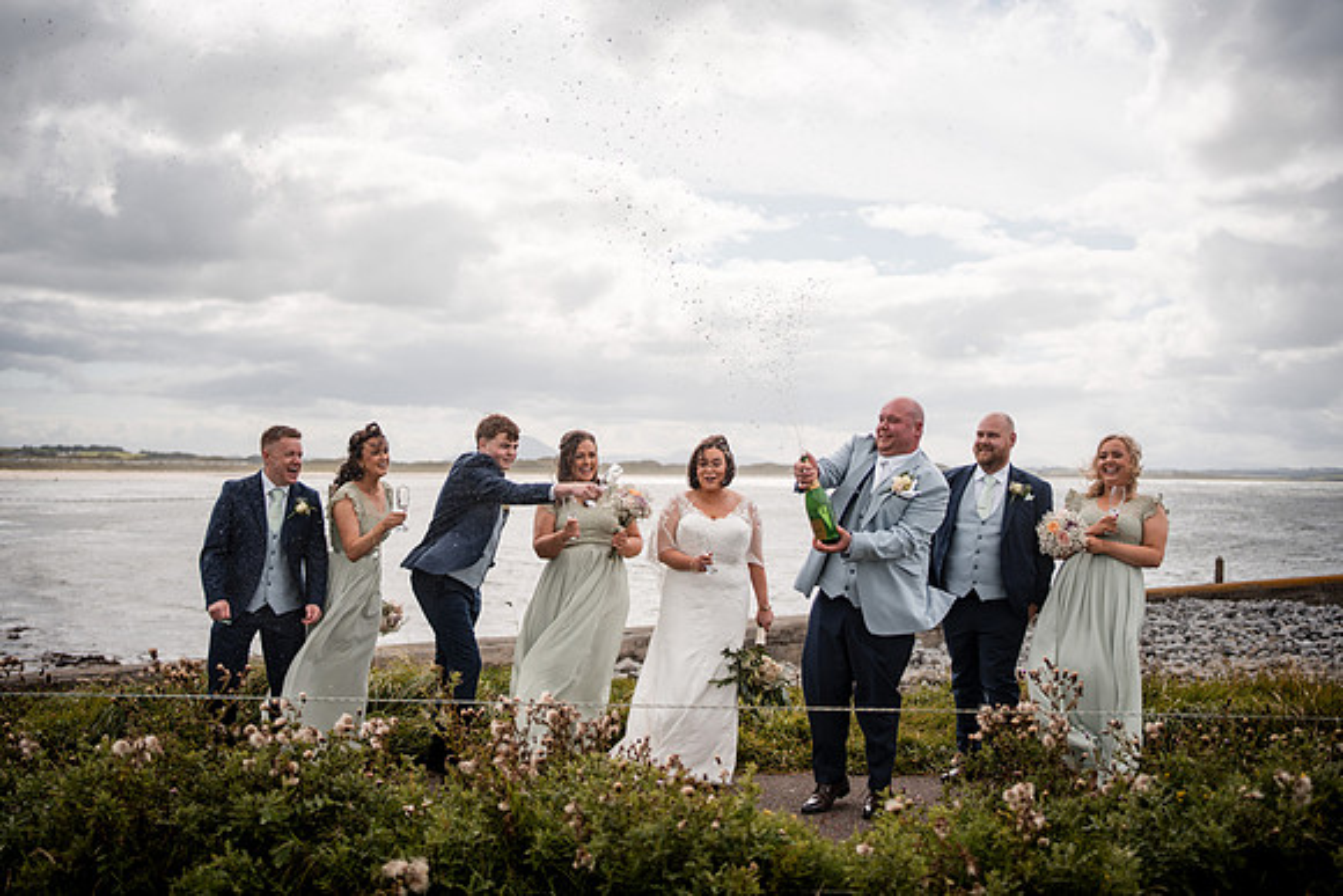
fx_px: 1306
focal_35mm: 35
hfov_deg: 54.4
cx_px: 672
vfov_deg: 37.9
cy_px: 448
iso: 100
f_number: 2.2
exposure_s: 1/5000
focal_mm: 35
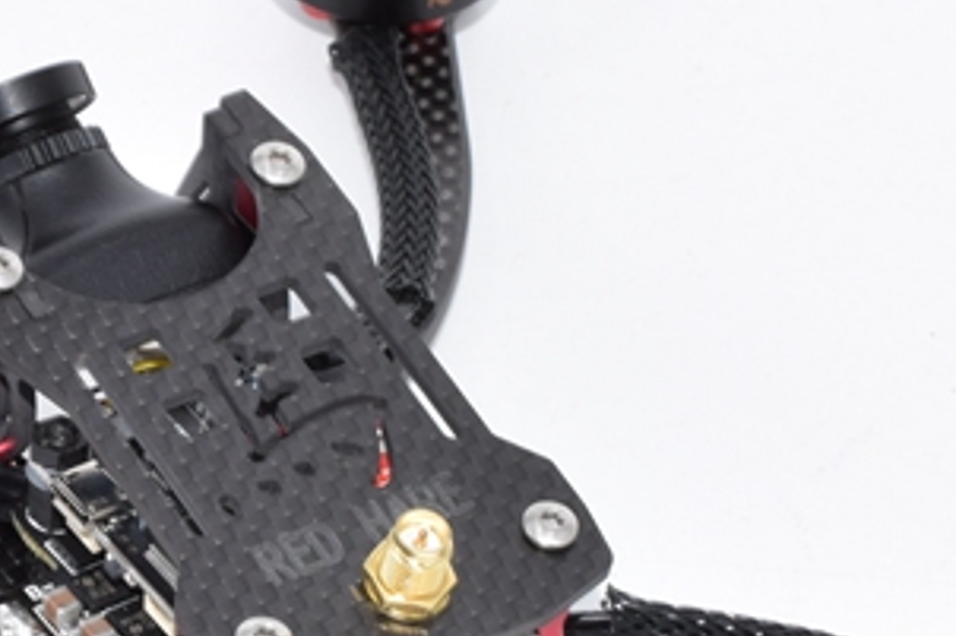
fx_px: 5281
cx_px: 285
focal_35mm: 199
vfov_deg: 6.9
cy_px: 701
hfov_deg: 10.3
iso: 100
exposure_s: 1/25
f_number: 20
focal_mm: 40
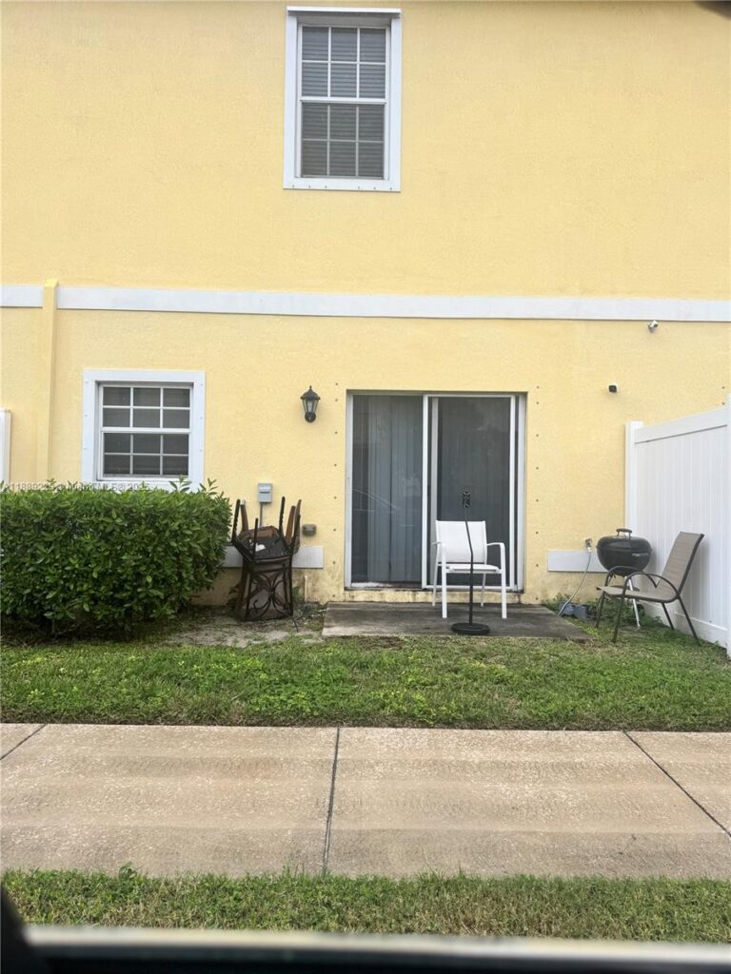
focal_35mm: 24
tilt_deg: +1.7
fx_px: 676
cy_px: 487
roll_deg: +0.1
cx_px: 366
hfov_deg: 56.8
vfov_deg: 71.6
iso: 80
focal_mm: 6.76
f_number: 1.78
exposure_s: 1/451
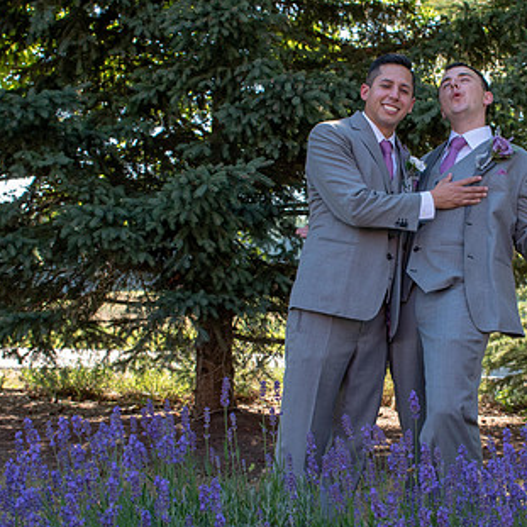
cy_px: 269
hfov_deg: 22.5
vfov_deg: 22.8
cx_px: 403
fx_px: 1309
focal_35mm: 76
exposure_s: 1/200
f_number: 7.1
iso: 400
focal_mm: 32
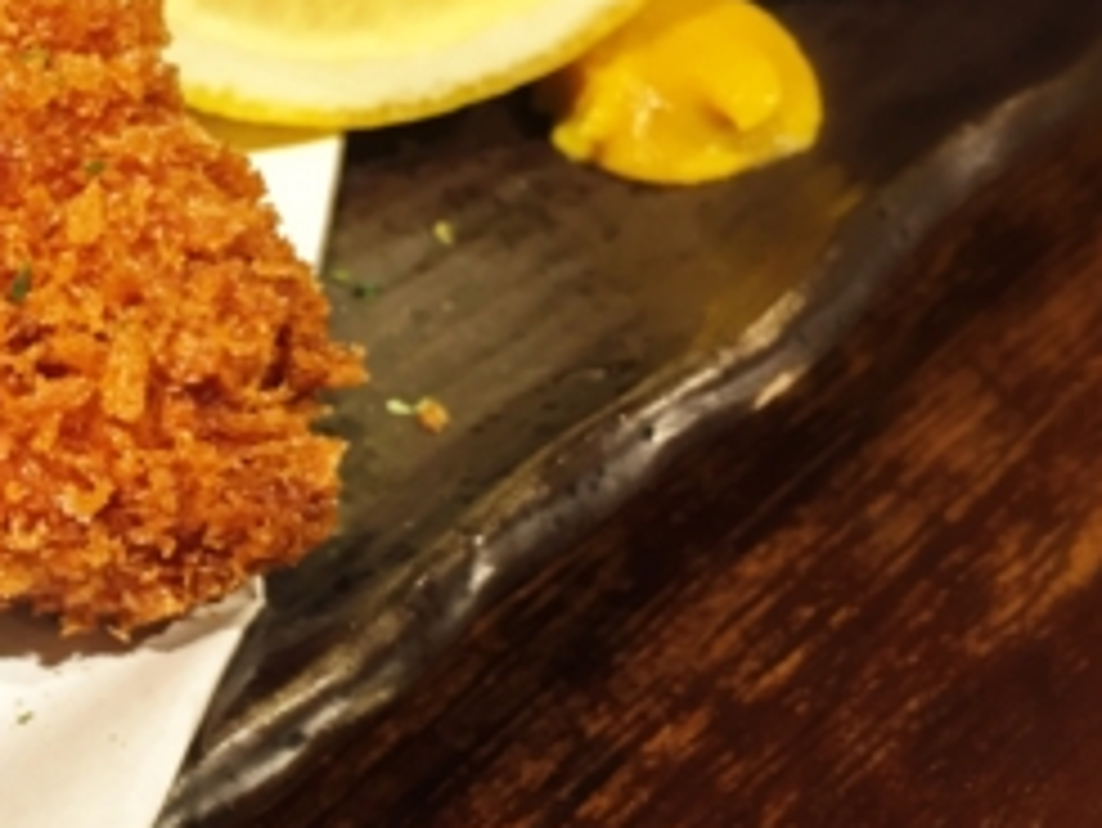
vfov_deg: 20.7
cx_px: -211
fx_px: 2261
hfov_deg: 24.8
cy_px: 302
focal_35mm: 71
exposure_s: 1/33
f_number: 2.2
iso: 80
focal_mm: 4.15
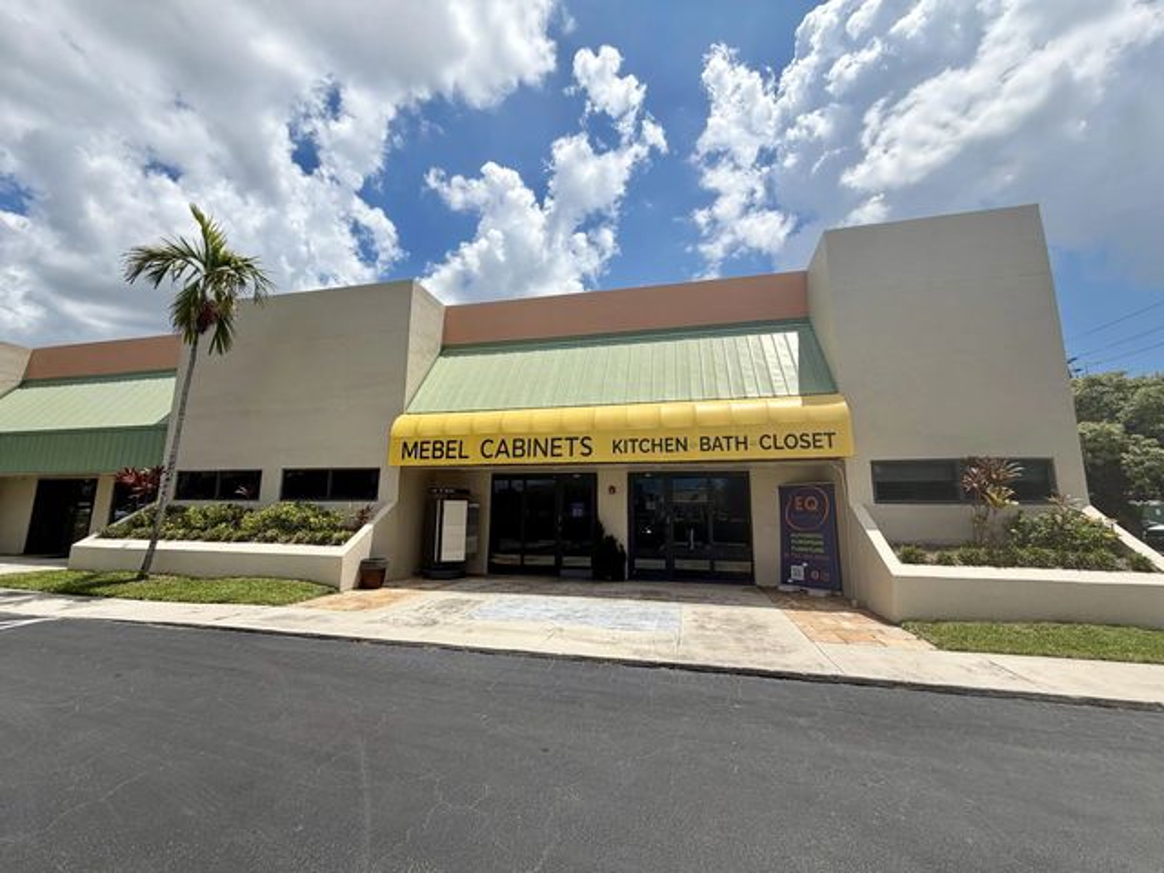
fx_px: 471
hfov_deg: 102.1
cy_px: 436
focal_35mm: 14
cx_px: 582
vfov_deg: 85.7
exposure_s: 1/1399
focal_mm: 2.22
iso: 20
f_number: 2.2
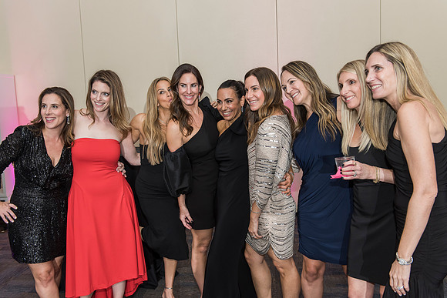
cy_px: 149
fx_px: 435
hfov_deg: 54.4
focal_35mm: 35
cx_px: 224
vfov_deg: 37.9
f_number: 4
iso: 1000
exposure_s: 1/100
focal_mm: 35
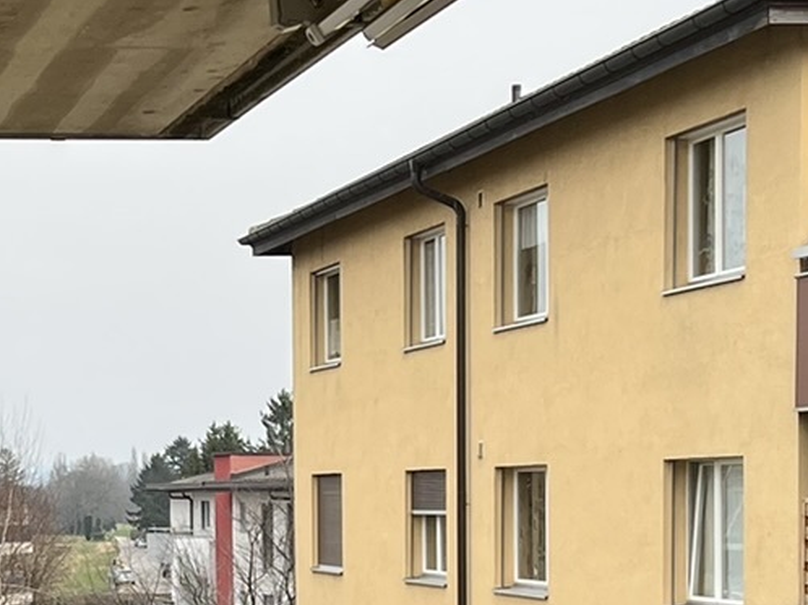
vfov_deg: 13.6
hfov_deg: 18.2
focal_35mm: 107
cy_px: 660
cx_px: 154
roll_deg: +1.4
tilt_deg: -3.6
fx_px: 2496
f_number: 1.5
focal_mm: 5.7
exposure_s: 1/753
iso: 50
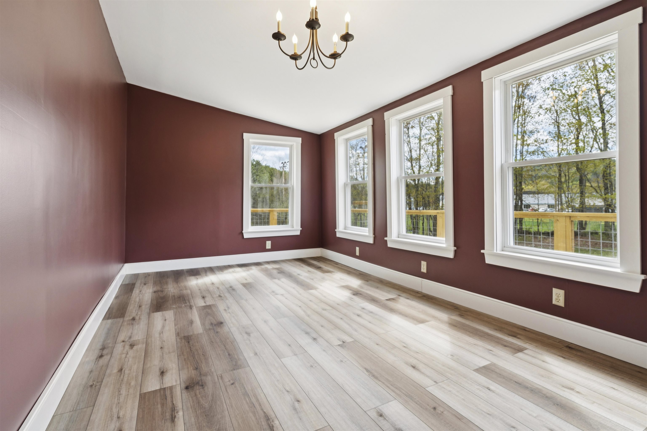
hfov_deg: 96.7
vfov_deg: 73.7
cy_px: 216
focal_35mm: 16
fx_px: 288
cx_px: 324
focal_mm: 16
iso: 640
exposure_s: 1/50
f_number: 8
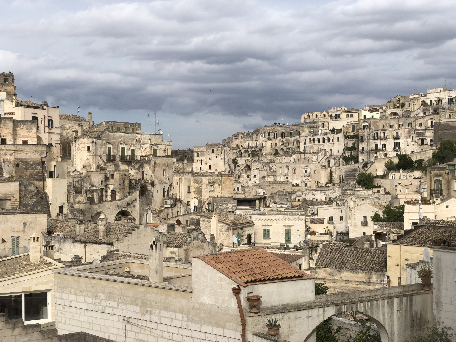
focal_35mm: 52
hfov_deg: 36.8
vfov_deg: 28.0
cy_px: 171
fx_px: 685
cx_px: 228
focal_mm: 6
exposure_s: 1/1245
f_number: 2.4
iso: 16
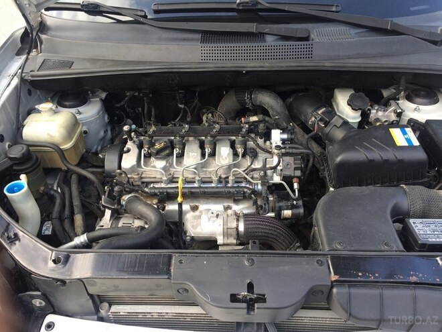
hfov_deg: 61.7
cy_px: 166
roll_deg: +3.5
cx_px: 221
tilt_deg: -42.1
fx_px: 370
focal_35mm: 29
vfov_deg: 48.2
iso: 32
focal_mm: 4.15
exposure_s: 1/186
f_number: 2.2
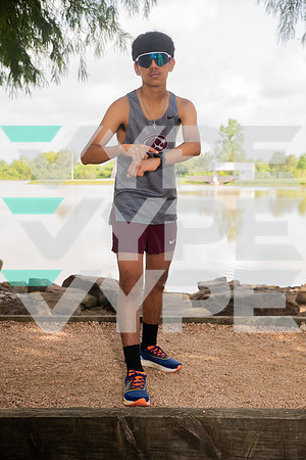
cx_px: 153
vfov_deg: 34.5
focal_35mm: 58
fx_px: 739
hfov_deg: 23.4
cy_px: 230
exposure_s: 1/250
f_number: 7.1
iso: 250
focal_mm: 58
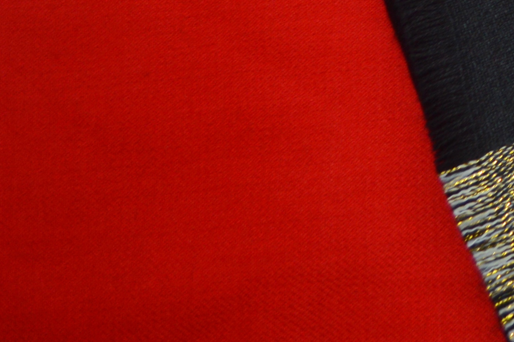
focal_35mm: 133
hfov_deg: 13.6
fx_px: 1897
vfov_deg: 9.6
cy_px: -334
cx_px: 972
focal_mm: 22
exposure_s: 1/60
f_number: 3.8
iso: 200
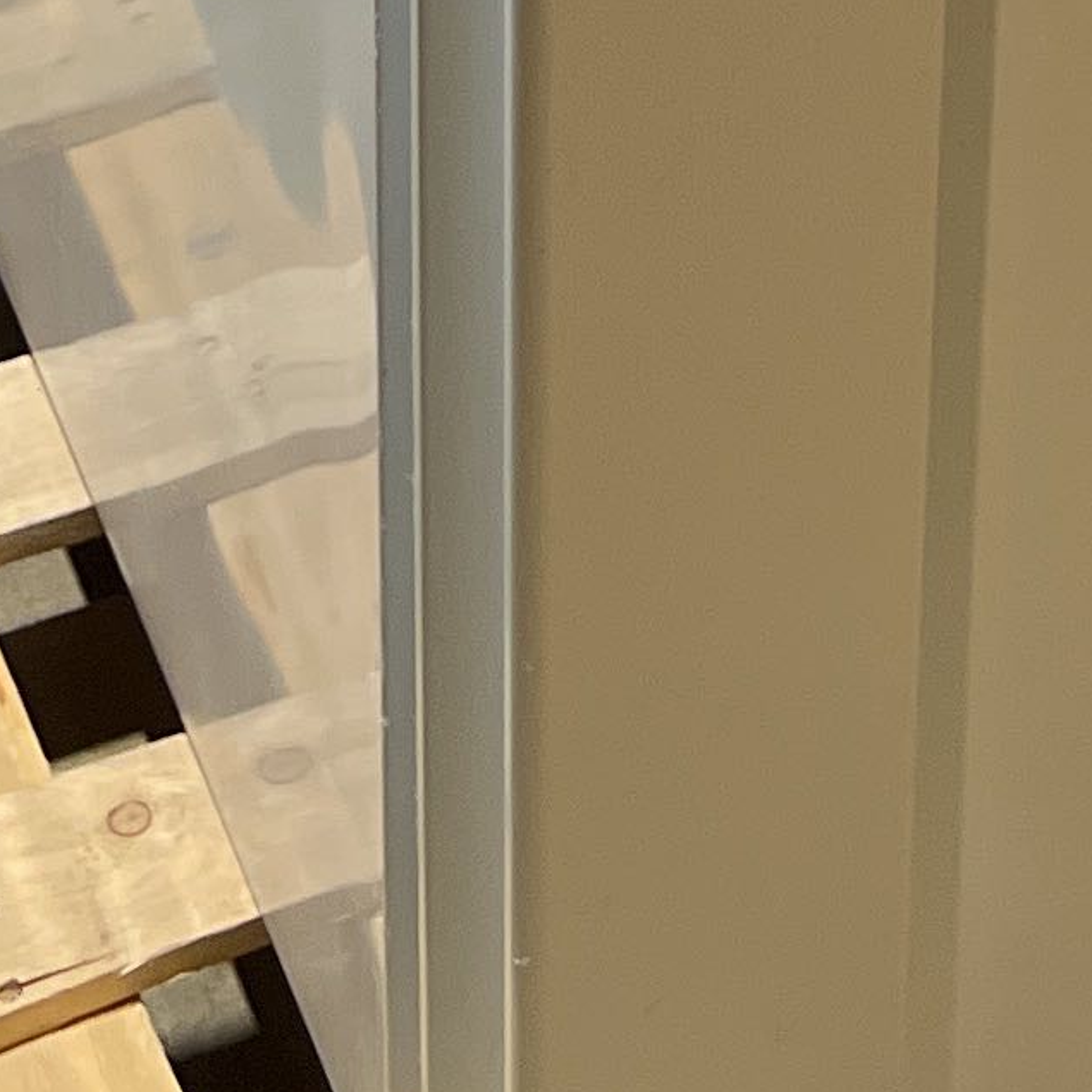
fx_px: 5211
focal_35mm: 146
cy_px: -1639
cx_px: 1132
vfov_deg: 10.2
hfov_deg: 11.8
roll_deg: -2.9
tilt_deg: -21.6
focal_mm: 5.7
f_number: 1.5
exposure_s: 1/100
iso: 125
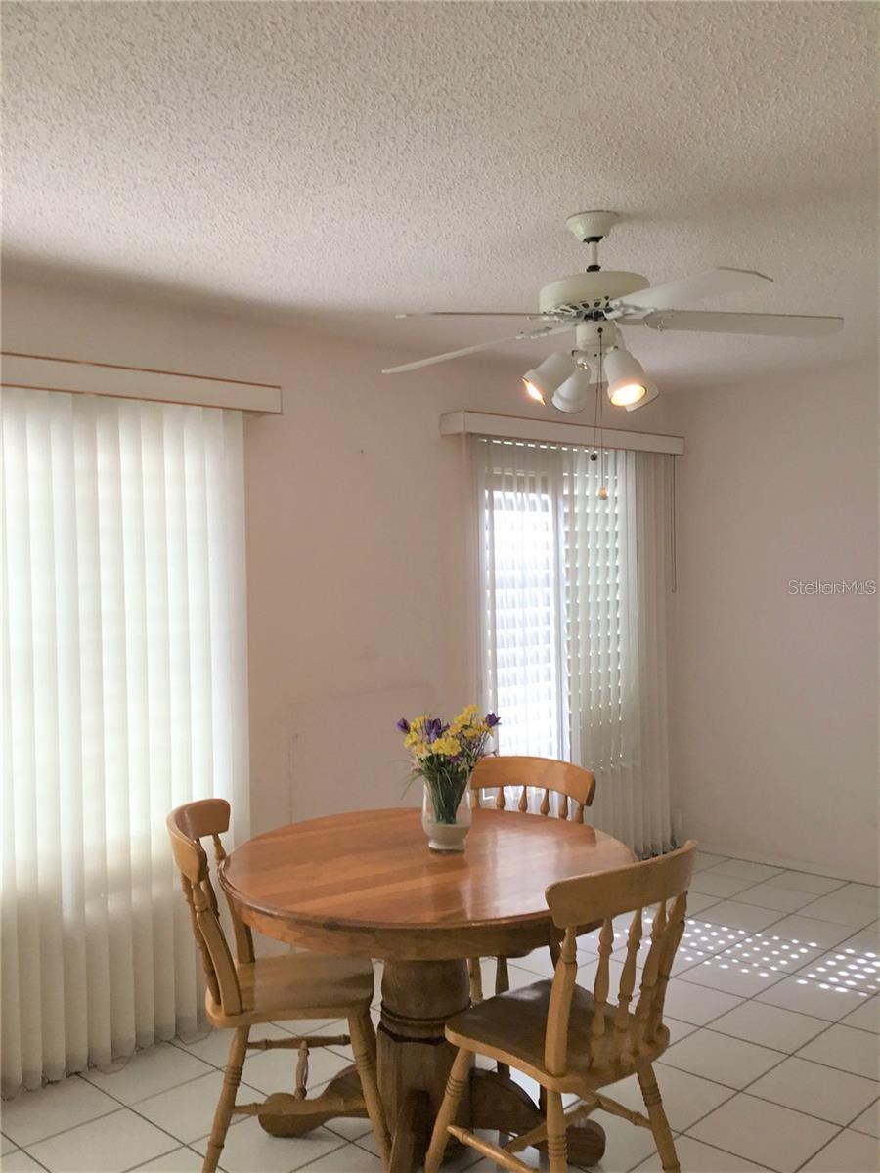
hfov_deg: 45.4
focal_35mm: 31
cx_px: 440
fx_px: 1051
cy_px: 586
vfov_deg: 58.4
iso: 40
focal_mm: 3.3
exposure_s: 1/120
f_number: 2.4
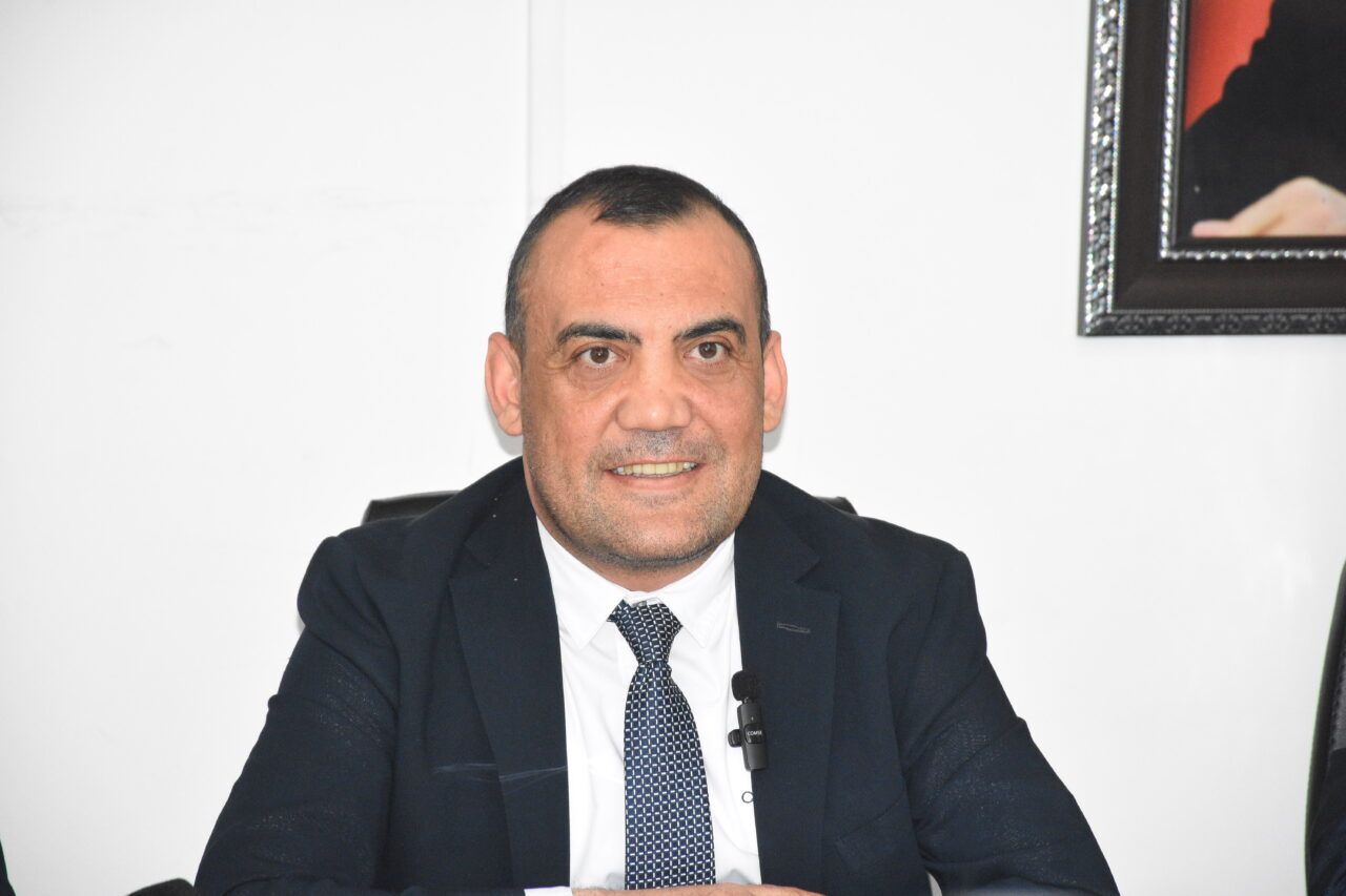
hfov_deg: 9.8
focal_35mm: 210
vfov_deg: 6.5
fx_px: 7850
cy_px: 448
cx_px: 673
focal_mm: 140
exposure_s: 1/200
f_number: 8
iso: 3200
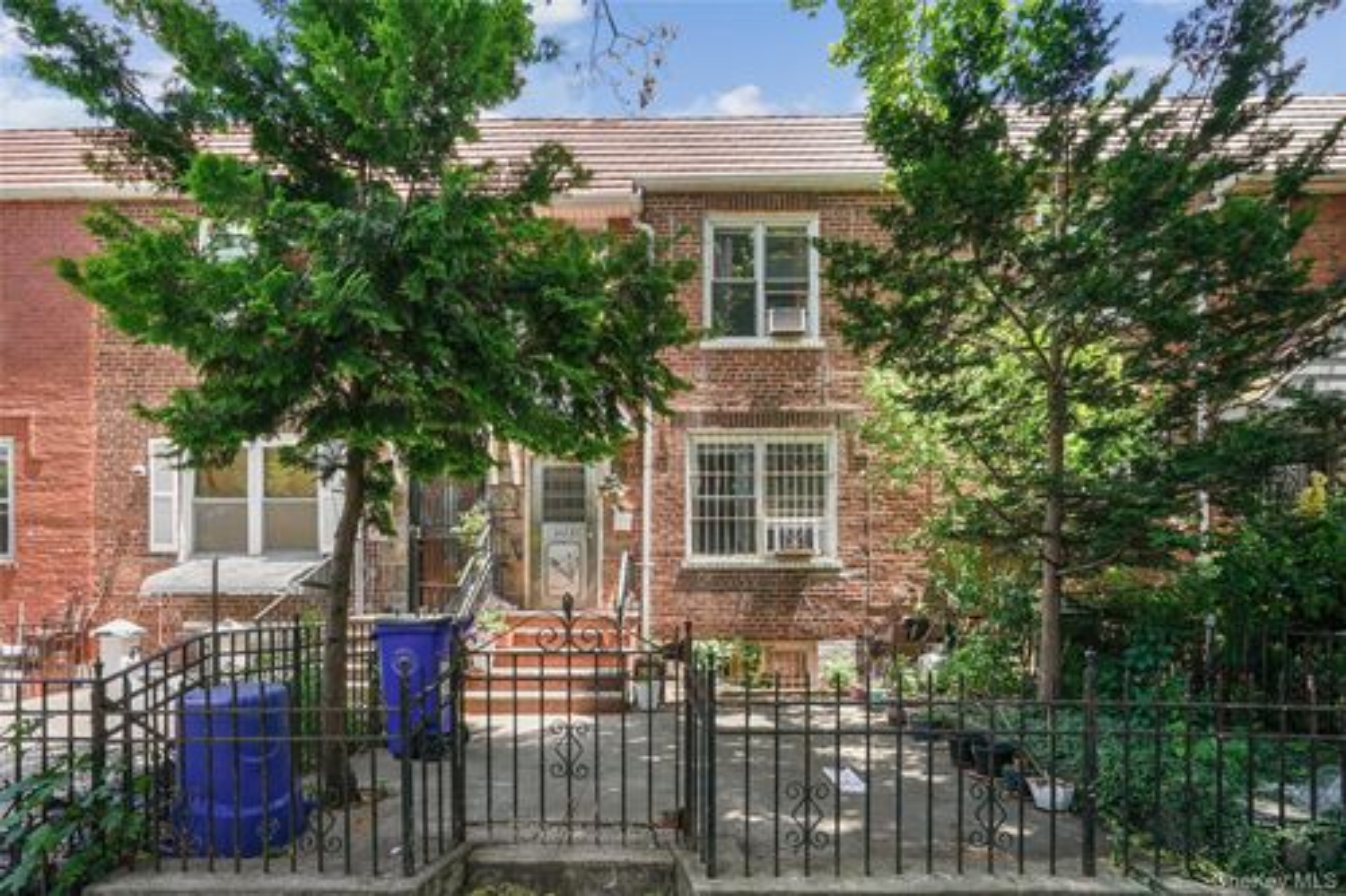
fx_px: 598
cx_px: 673
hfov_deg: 96.8
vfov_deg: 73.7
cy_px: 448
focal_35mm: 16
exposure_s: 1/50
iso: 200
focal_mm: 16
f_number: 11
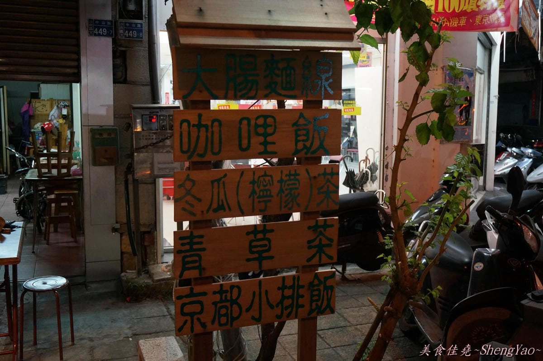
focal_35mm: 38
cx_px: 272
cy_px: 180
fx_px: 565
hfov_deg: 51.3
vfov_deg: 35.4
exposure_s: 1/60
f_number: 4.5
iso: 1600
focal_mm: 25
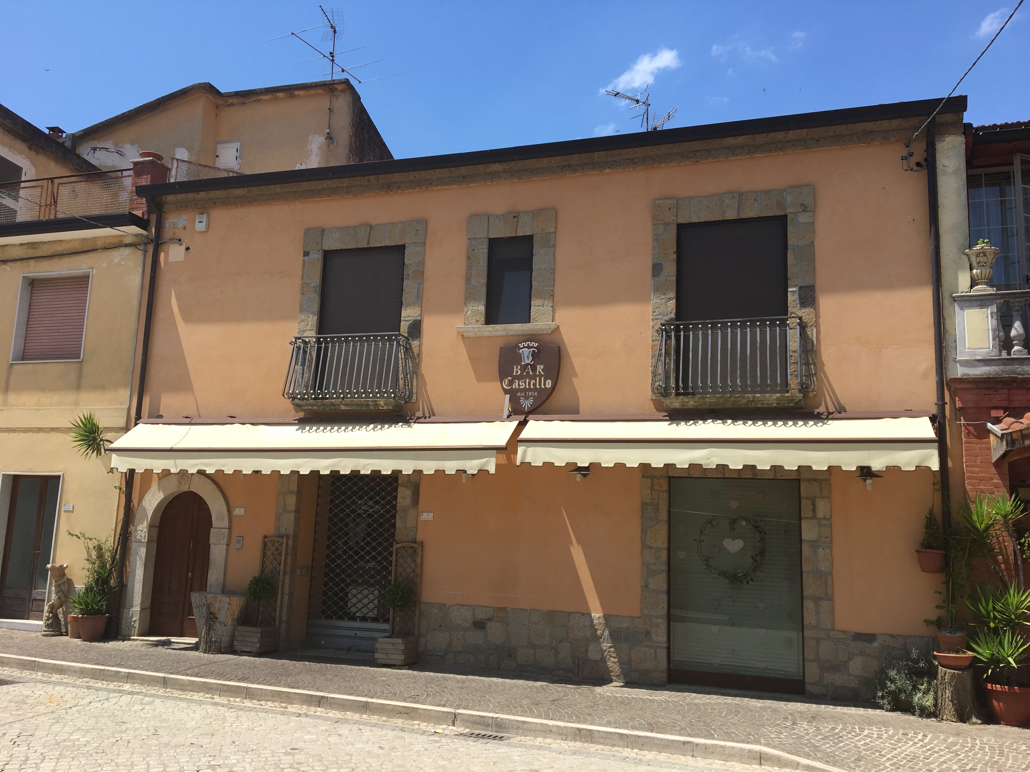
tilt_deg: +9.7
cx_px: 515
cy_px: 386
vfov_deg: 48.2
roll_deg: -1.4
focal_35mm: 29
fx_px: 863
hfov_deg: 61.7
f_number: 2.2
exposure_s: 1/1637
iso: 25
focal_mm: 4.15
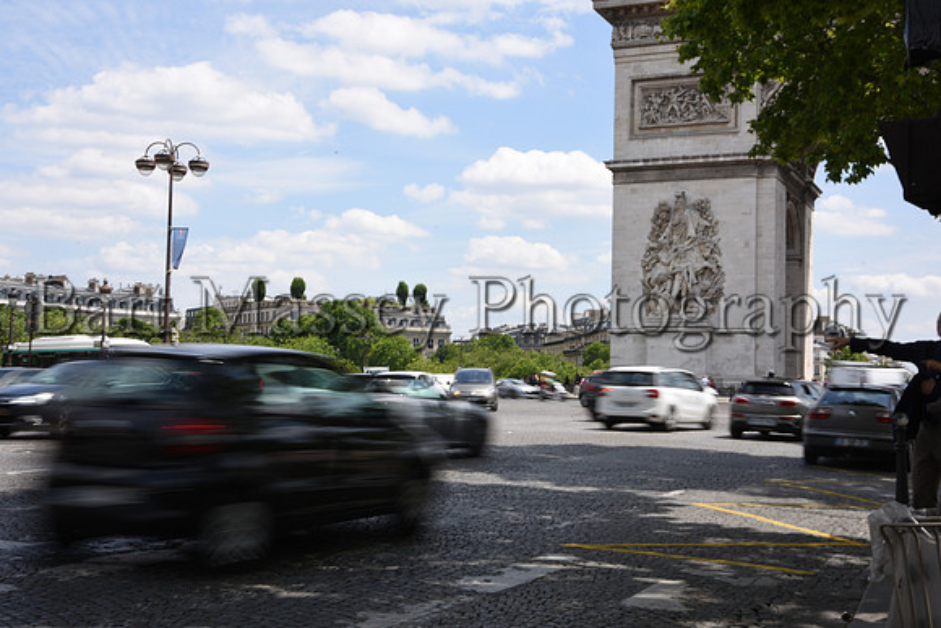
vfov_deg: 28.1
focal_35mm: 48
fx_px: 1255
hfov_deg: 41.1
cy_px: 314
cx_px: 470
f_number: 32
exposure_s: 1/10
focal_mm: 48
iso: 64
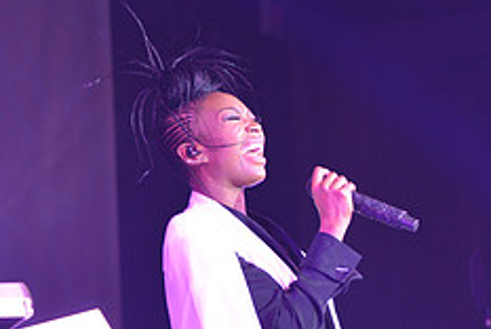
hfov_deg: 8.7
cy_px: 267
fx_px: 3223
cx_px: 139
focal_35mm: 236
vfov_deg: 5.8
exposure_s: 1/125
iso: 1000
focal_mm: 95
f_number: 5
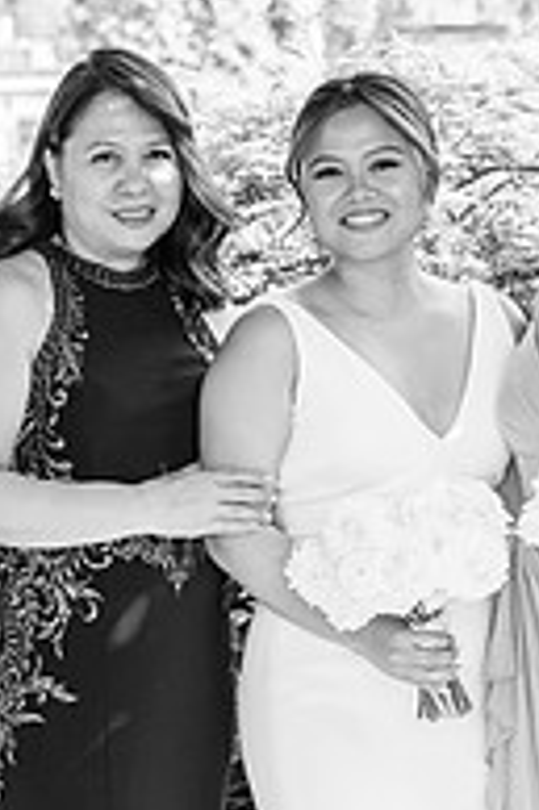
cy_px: 392
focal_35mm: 139
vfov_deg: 14.8
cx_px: 409
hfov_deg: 9.8
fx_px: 3127
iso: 320
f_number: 4
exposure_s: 1/250
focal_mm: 60
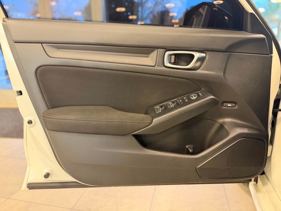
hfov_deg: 71.6
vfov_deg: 56.8
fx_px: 195
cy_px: 106
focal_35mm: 24
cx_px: 140
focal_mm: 6.76
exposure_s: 1/60
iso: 400
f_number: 1.78
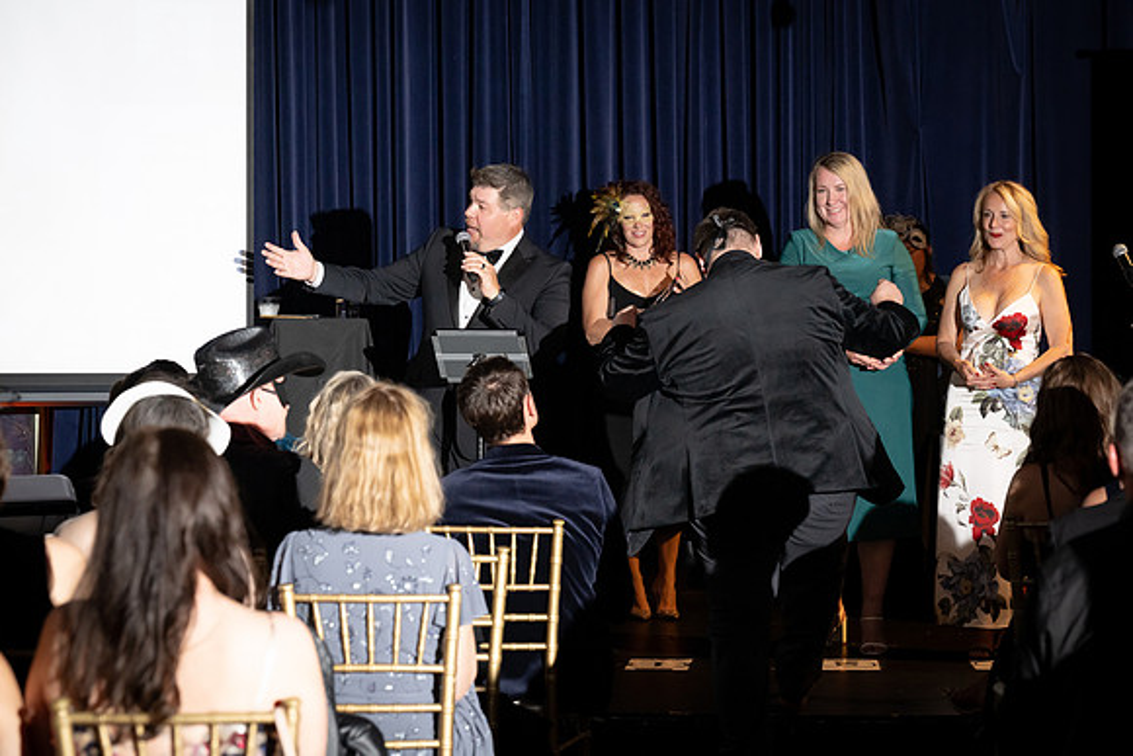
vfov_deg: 14.7
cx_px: 566
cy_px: 378
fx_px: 2927
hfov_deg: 21.9
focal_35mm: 93
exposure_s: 1/200
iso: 2500
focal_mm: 93
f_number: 5
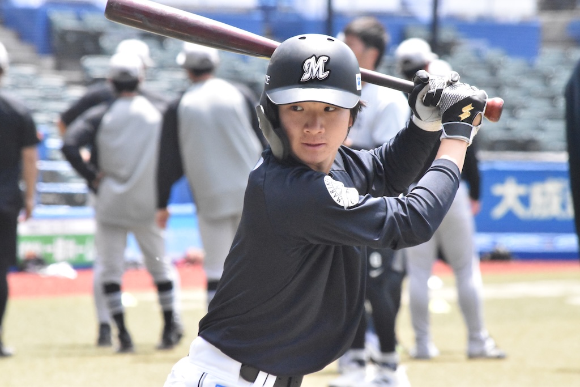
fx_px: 5800
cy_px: 194
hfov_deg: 5.7
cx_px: 290
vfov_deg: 3.8
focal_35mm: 360
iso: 10000
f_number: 11
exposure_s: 1/4000
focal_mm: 240
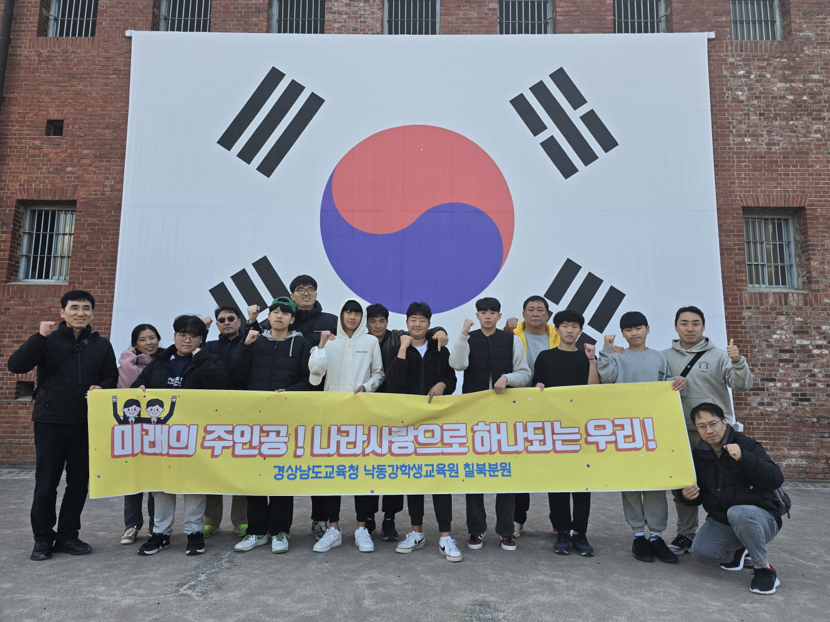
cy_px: 311
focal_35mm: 23
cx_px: 415
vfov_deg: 58.9
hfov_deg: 73.9
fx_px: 551
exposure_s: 1/180
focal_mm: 6.3
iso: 16
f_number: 1.7
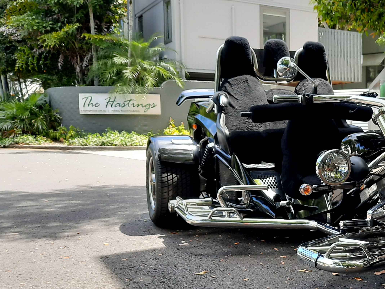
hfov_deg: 38.2
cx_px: 332
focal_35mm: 47
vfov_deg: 30.8
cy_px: 167
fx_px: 523
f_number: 2
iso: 32
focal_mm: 4.6
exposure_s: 1/105
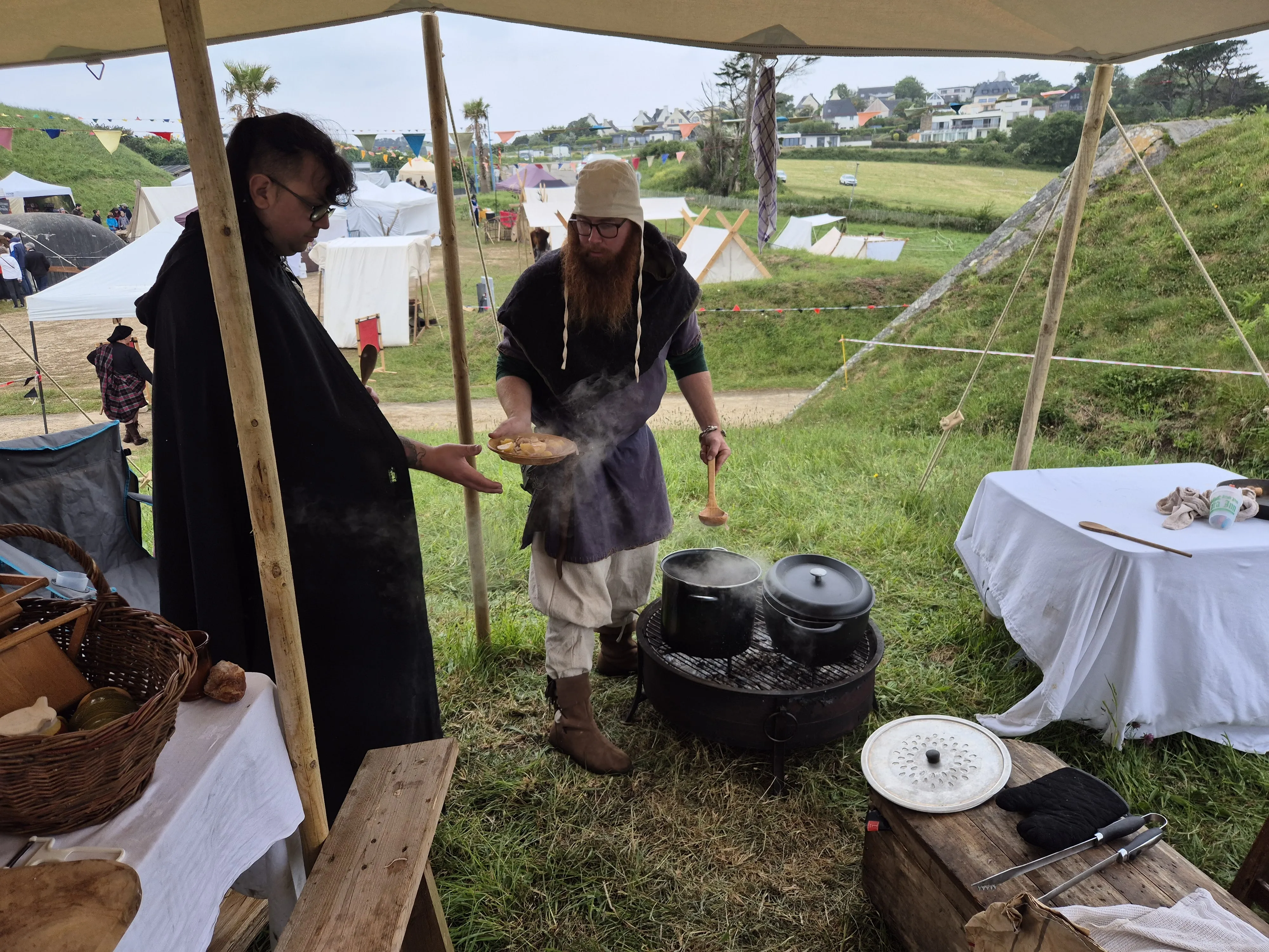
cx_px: 634
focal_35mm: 23
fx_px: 843
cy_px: 476
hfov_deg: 73.9
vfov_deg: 58.9
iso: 25
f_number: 1.8
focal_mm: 5.4
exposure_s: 1/626
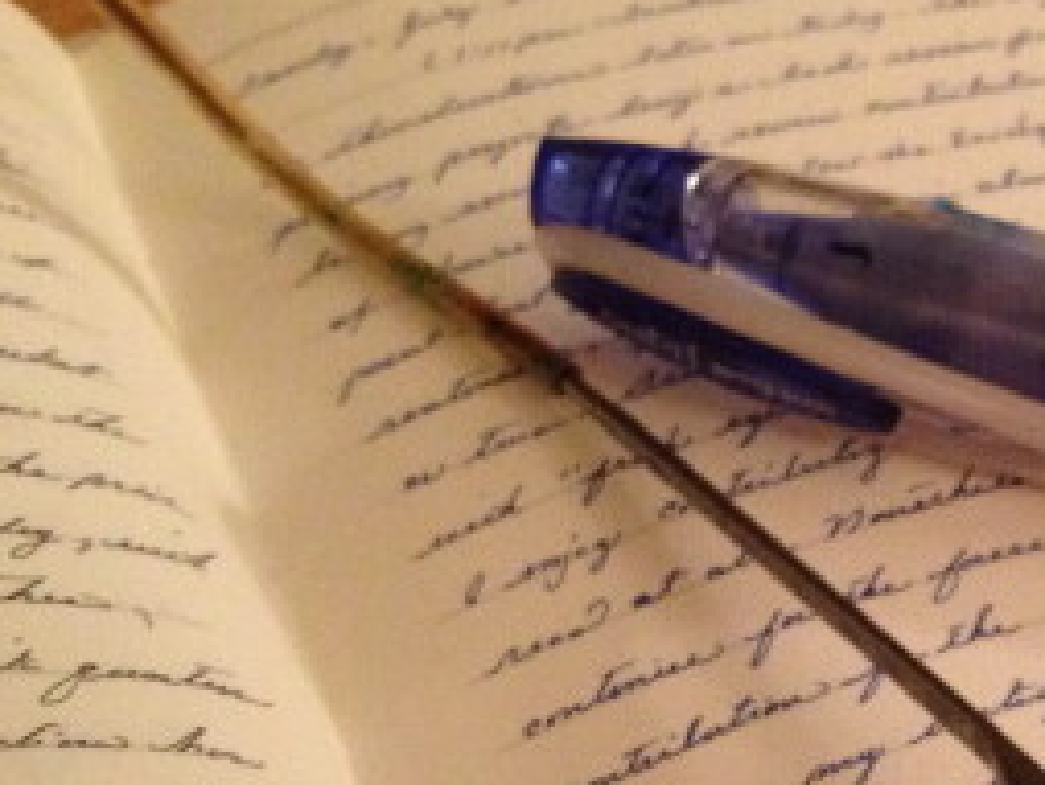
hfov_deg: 18.8
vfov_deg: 15.0
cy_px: 818
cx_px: 1345
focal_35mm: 97
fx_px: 2931
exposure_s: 1/20
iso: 400
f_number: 2.4
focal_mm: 4.28
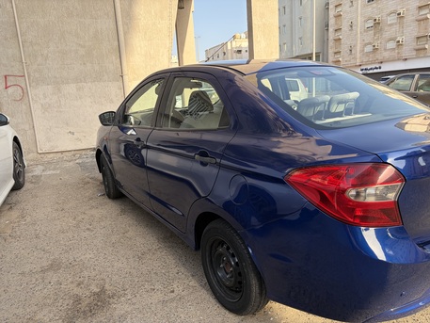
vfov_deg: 53.1
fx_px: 323
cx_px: 215
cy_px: 162
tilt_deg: -13.3
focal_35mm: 26
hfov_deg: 67.3
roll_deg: +3.7
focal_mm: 5.96
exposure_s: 1/756
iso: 64
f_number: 1.6
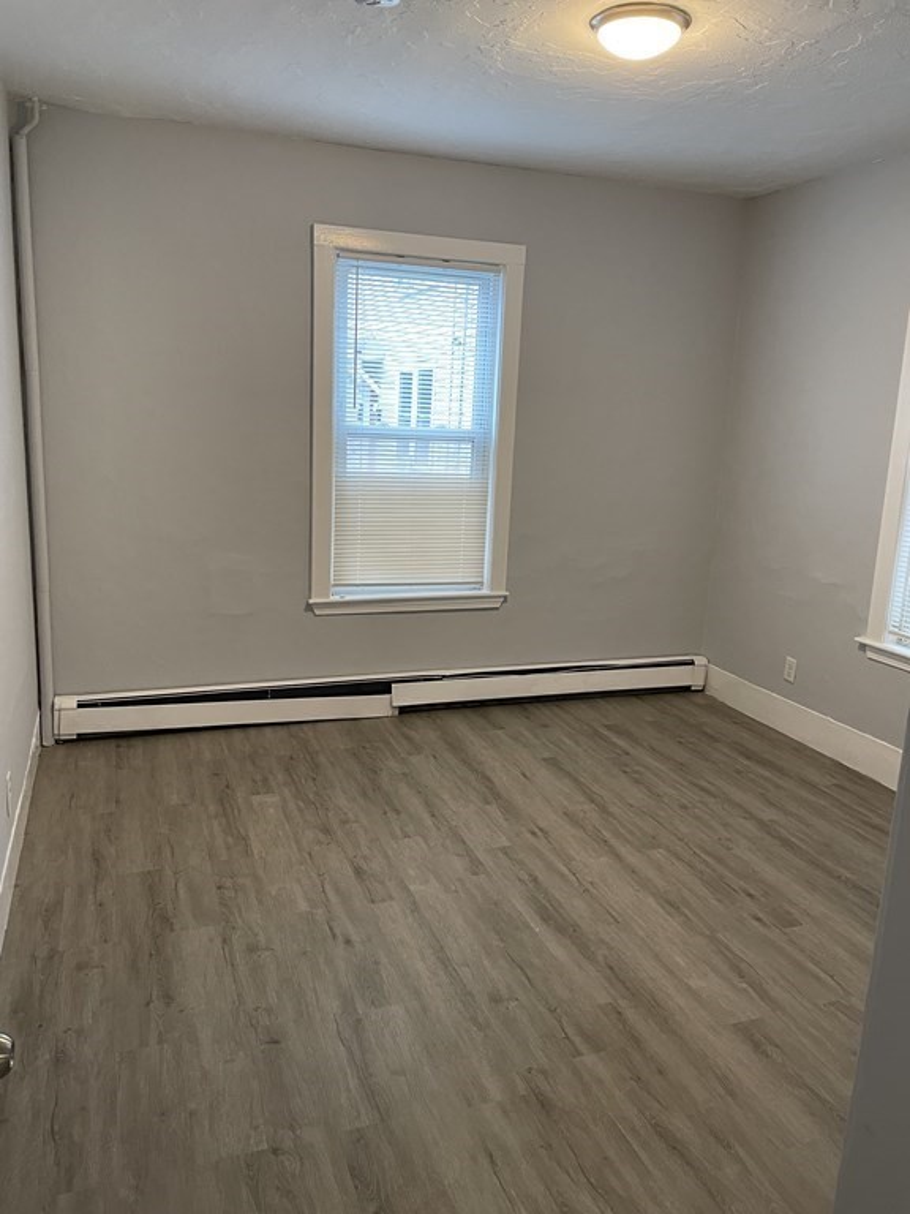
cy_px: 607
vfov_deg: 67.3
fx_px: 911
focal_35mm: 26
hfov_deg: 53.1
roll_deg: -1.9
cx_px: 455
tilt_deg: -12.4
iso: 160
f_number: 1.6
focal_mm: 4.2
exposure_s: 1/60
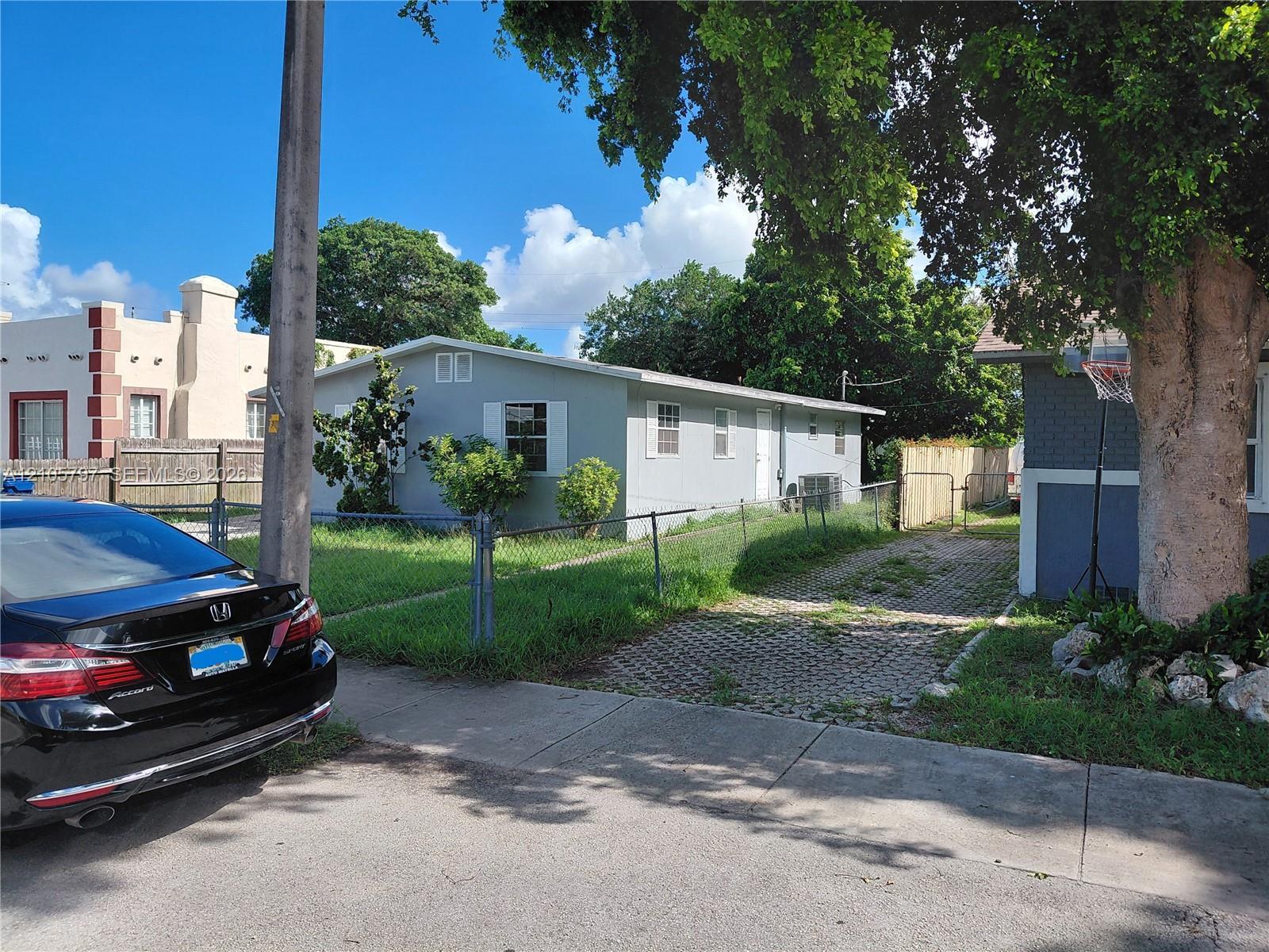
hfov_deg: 69.4
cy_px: 476
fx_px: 916
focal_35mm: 25
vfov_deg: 54.9
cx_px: 634
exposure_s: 1/2528
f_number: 1.8
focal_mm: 4.69
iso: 50
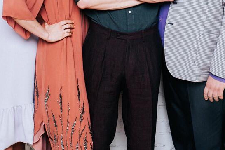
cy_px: -20
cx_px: 163
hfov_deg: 24.5
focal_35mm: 82
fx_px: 512
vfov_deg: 16.1
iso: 250
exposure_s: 1/160
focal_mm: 35
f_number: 4
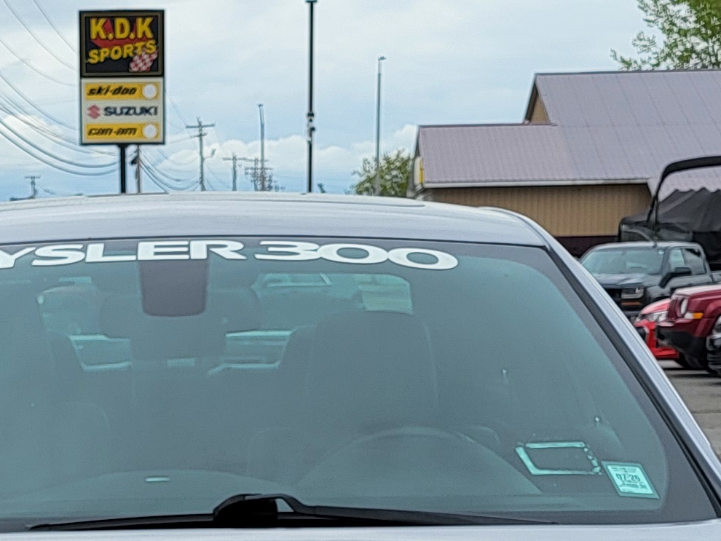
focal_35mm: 105
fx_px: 2188
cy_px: 767
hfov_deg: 18.6
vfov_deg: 13.4
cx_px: 154
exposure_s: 1/937
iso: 40
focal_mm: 5.4
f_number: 1.8
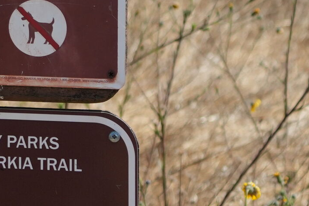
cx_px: -398
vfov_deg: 4.4
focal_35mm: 304
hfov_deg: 6.5
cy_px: -260
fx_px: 2609
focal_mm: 50
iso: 320
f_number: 4.5
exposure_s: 1/1600
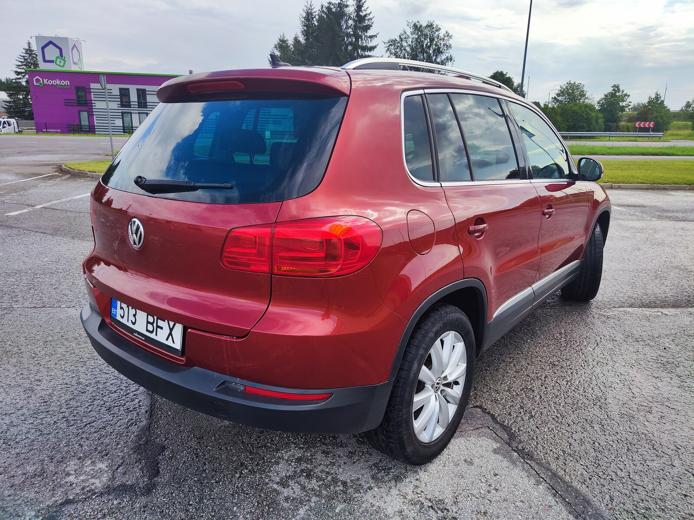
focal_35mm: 24
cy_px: 260
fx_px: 481
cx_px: 347
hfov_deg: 71.6
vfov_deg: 56.8
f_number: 1.88
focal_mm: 5.59
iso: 50
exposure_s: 1/2683
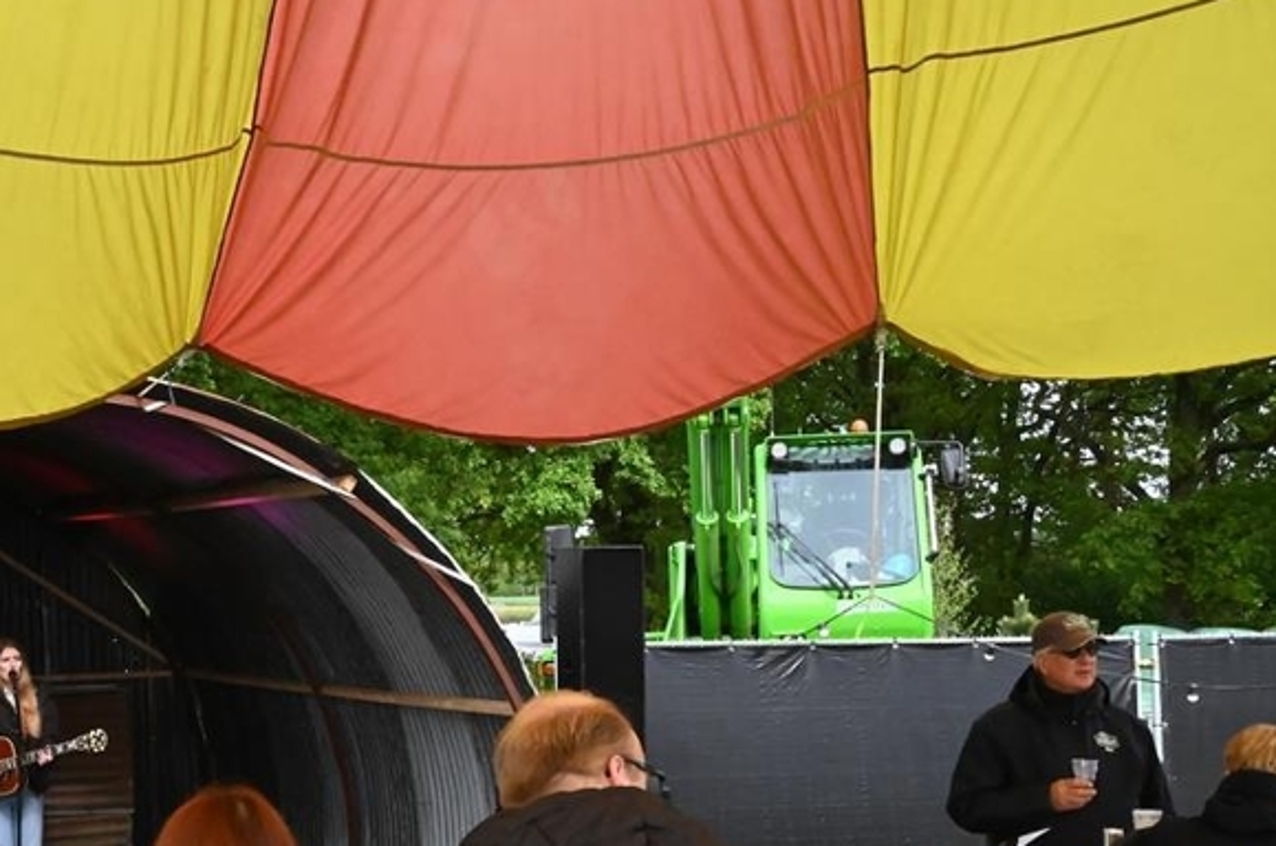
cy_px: 642
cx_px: 231
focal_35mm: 60
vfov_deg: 22.3
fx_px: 2123
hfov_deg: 32.4
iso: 12800
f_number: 22
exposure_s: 1/800
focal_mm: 35
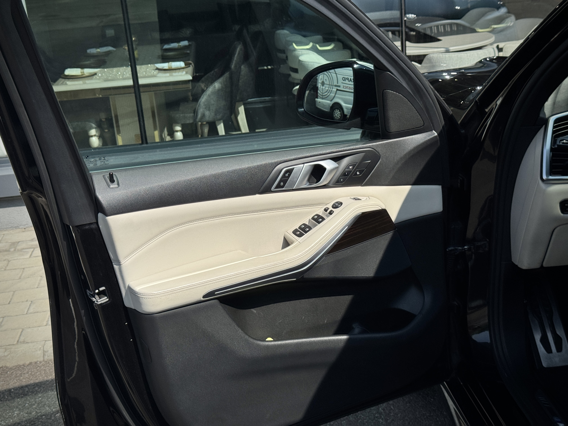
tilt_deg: -17.4
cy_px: 213
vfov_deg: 30.3
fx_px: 788
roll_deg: +6.0
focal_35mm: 48
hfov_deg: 39.7
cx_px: 284
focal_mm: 6.76
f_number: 1.78
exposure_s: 1/7092
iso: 64
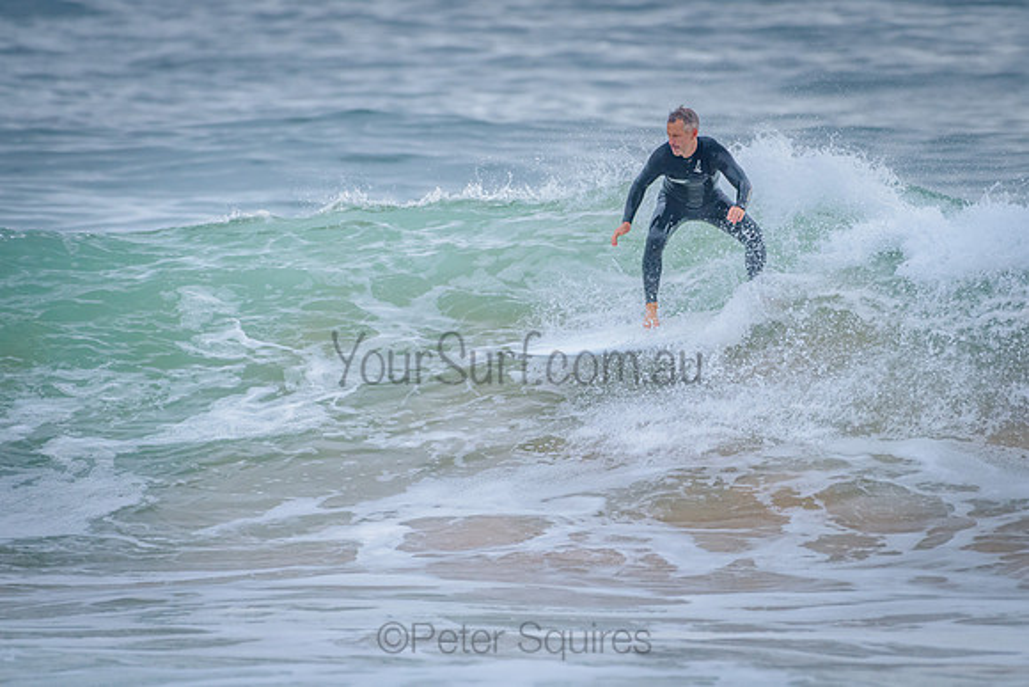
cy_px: 310
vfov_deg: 2.2
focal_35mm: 613
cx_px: 579
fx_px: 17522
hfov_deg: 3.4
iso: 1250
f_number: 5.6
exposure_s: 1/2000
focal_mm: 500
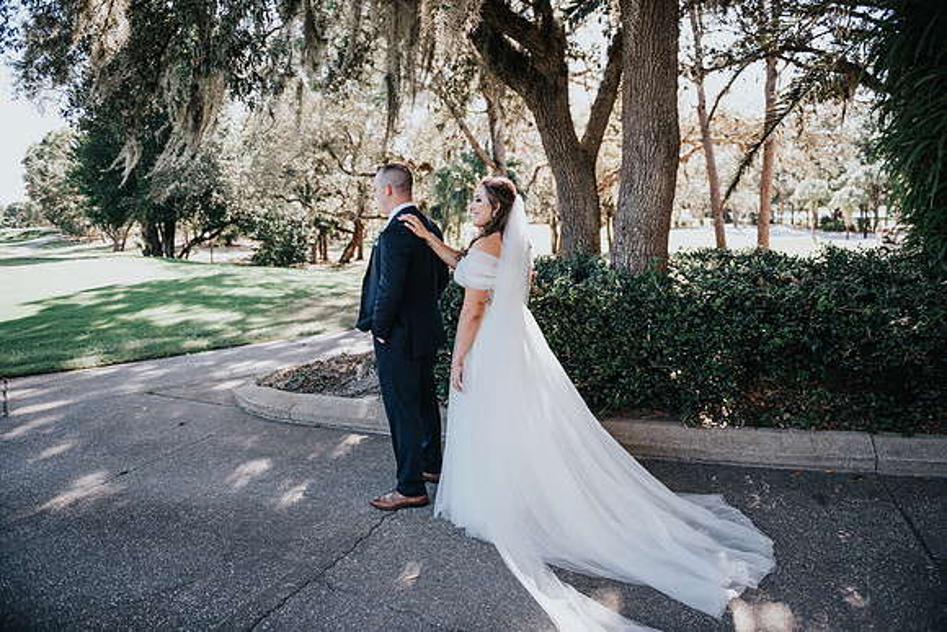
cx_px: 474
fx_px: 631
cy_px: 316
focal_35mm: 24
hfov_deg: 73.7
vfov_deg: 53.2
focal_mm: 24
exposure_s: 1/160
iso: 125
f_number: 2.8
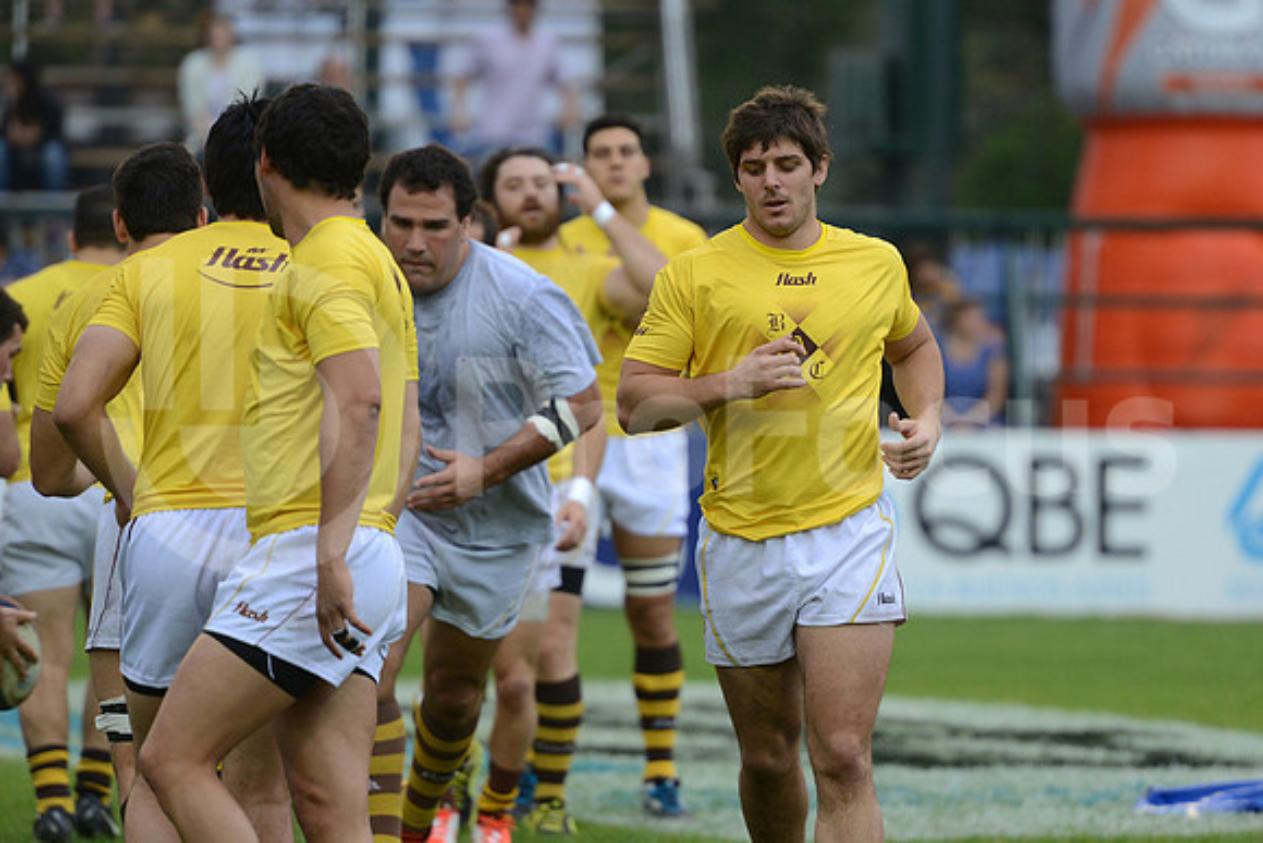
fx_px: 9474
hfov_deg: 7.6
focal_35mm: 270
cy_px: 422
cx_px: 632
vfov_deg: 5.1
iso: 1000
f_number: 4
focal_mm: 270
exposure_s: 1/400
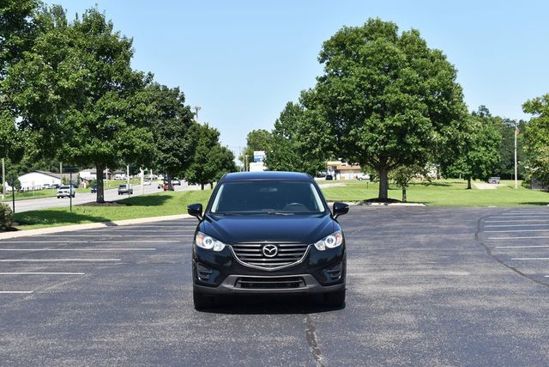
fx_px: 915
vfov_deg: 22.6
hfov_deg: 33.4
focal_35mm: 60
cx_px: 274
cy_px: 184
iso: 125
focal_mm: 40
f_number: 8
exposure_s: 1/250
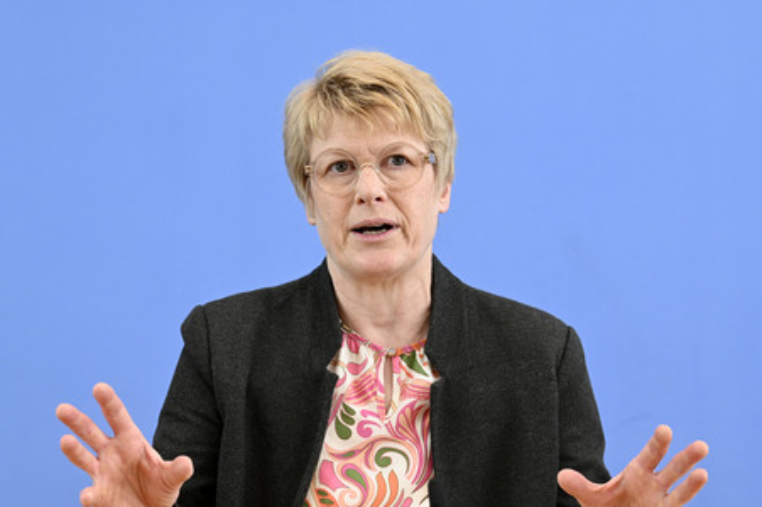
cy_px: 254
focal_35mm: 98
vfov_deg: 13.9
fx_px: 2073
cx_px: 381
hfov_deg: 20.8
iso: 2500
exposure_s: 1/500
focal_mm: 98
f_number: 6.3
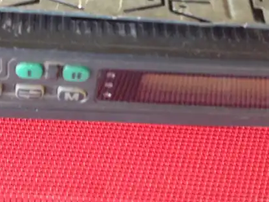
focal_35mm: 84
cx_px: 41
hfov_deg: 22.8
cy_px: 7
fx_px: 653
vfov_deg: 17.2
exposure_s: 1/15
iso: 125
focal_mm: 4.28
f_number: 2.4
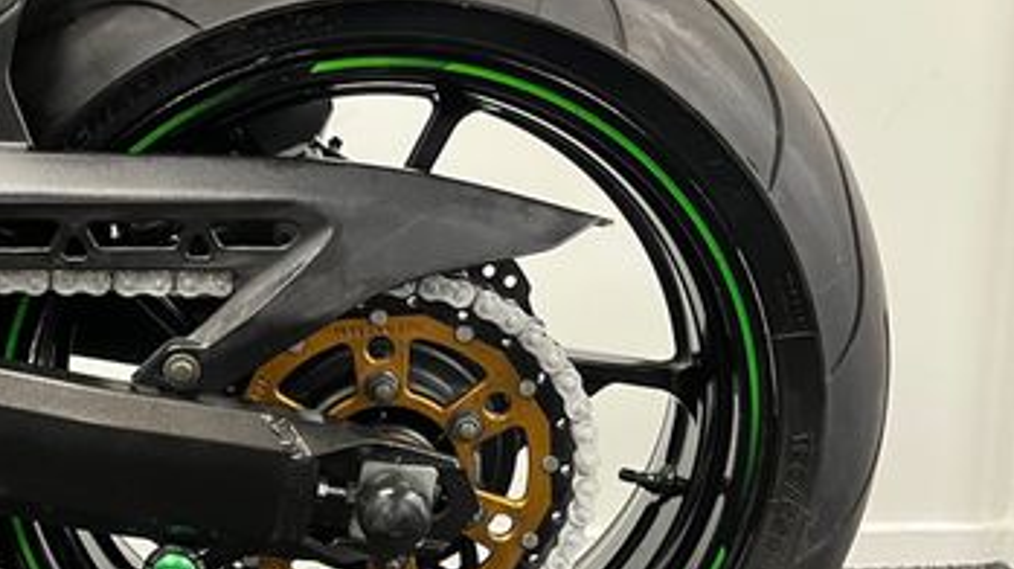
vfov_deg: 22.9
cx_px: 343
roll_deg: +1.1
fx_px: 1398
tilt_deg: -10.4
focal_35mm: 52
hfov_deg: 39.4
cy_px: 409
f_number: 1.6
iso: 400
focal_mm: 5.1
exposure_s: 1/50
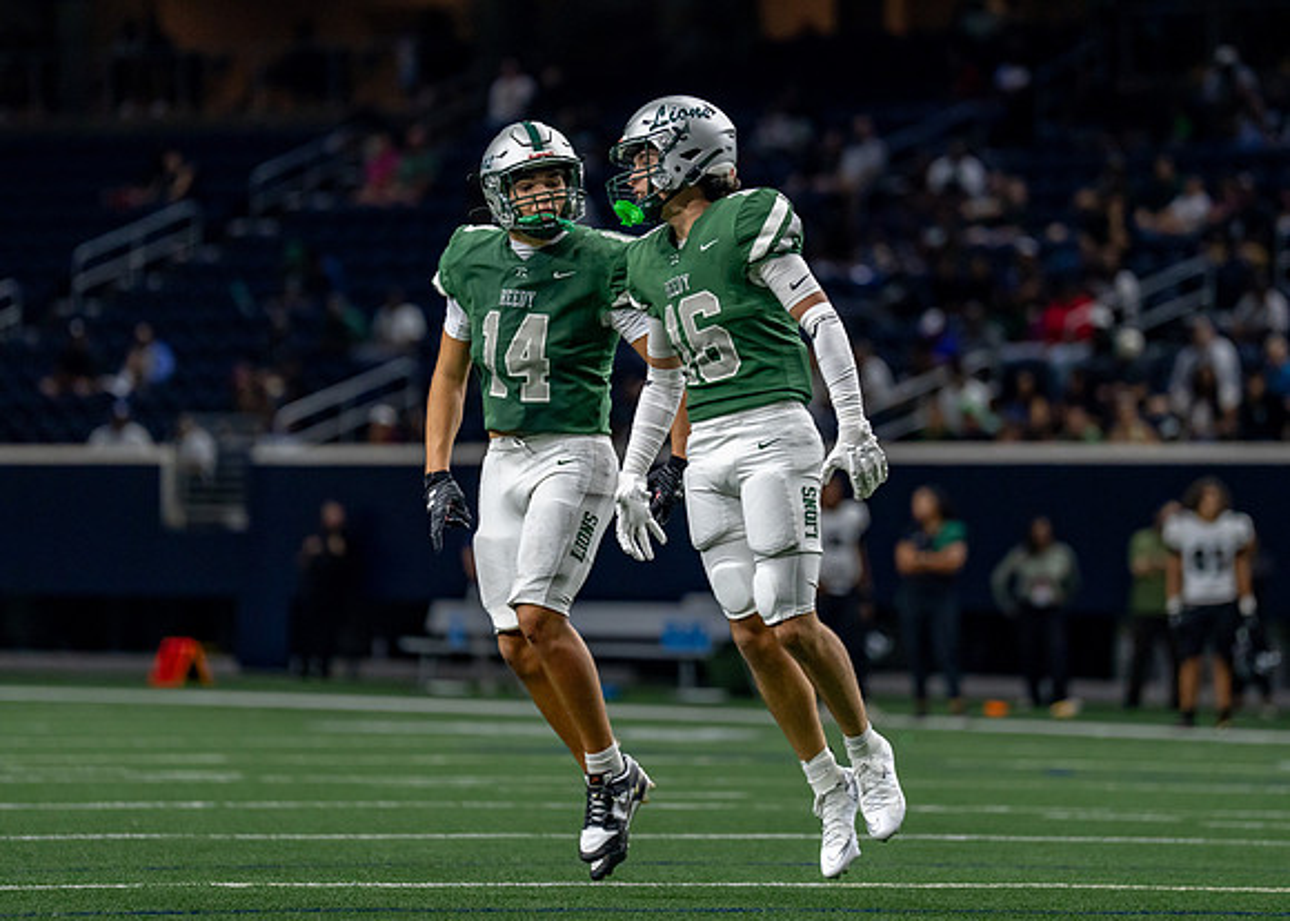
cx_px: 664
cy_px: 390
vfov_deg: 5.1
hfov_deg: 7.2
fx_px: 10280
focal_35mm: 281
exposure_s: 1/1000
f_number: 2.8
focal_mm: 200
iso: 1600
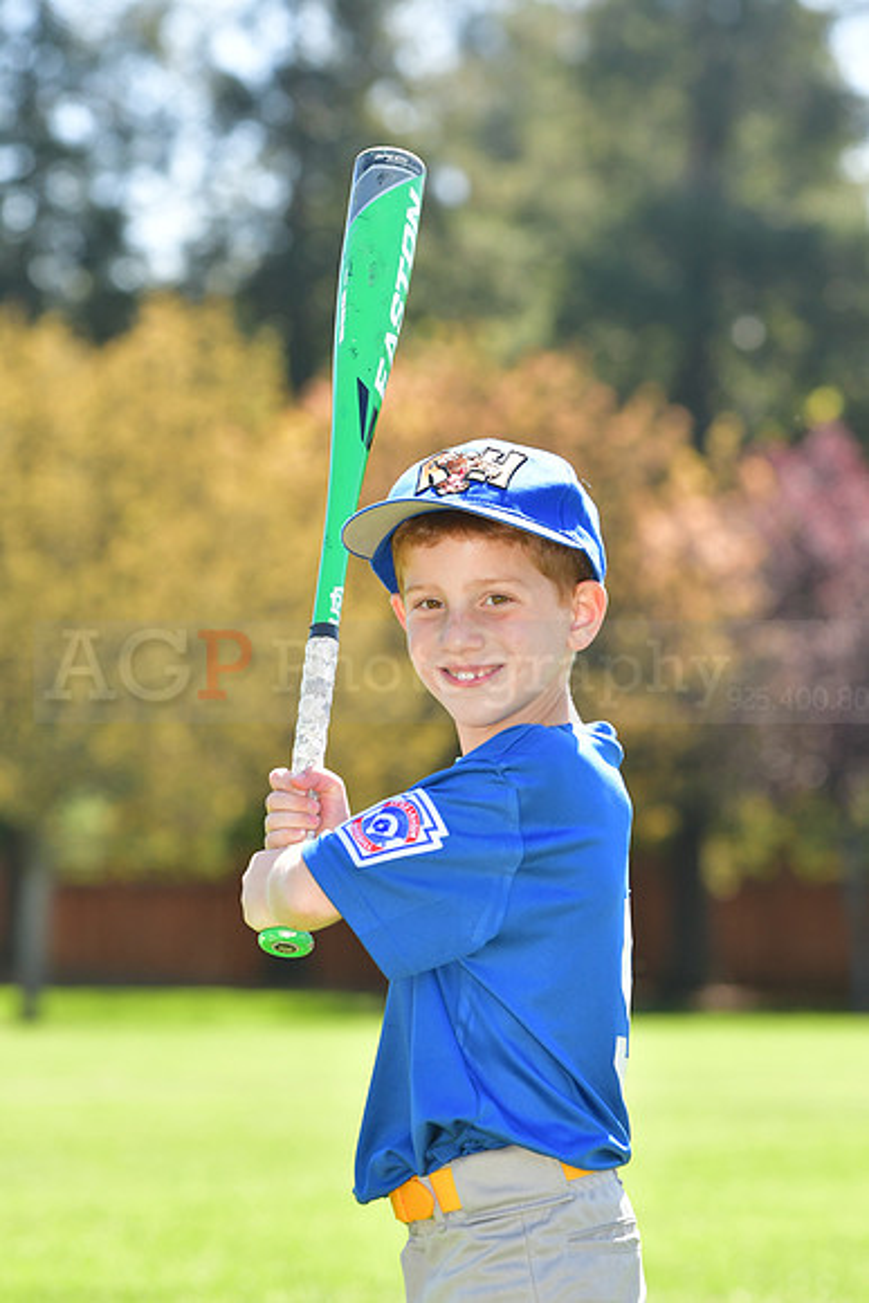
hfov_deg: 6.3
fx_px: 7870
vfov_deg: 9.5
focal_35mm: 218
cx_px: 434
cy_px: 652
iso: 400
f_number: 6.3
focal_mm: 145
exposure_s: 1/500
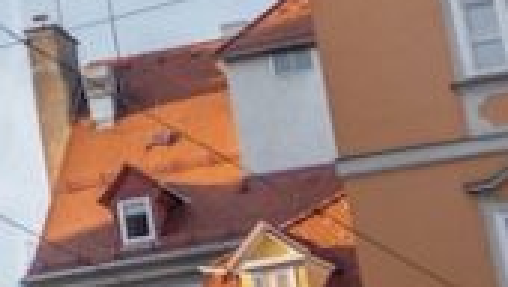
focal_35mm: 224
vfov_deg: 5.3
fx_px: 3027
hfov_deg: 8.4
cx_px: -876
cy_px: -398
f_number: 2.8
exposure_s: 1/1250
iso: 100
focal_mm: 32.8
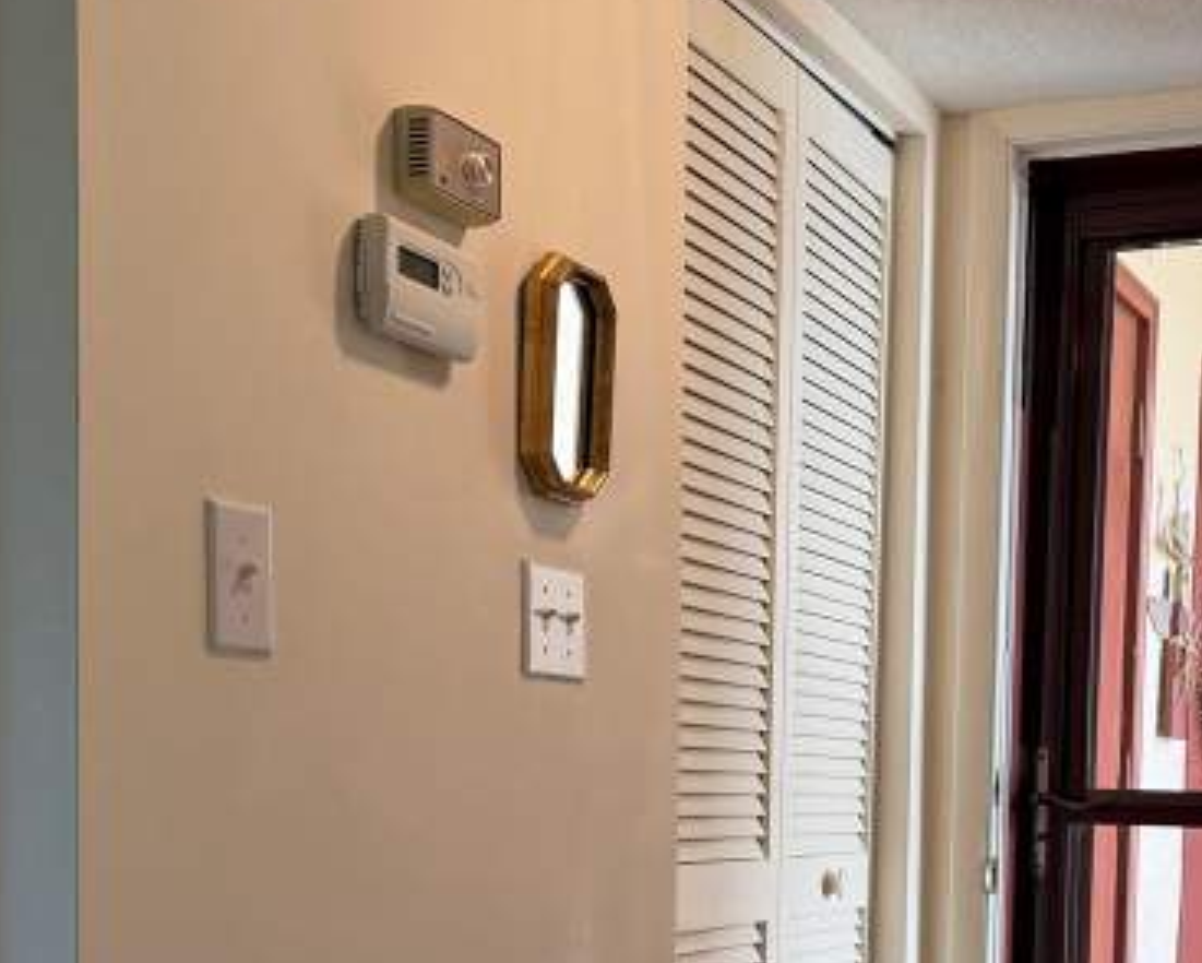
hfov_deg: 35.8
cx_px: 907
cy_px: 881
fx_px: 1815
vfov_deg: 28.5
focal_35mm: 51
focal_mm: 6.76
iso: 100
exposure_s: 1/120
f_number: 1.78
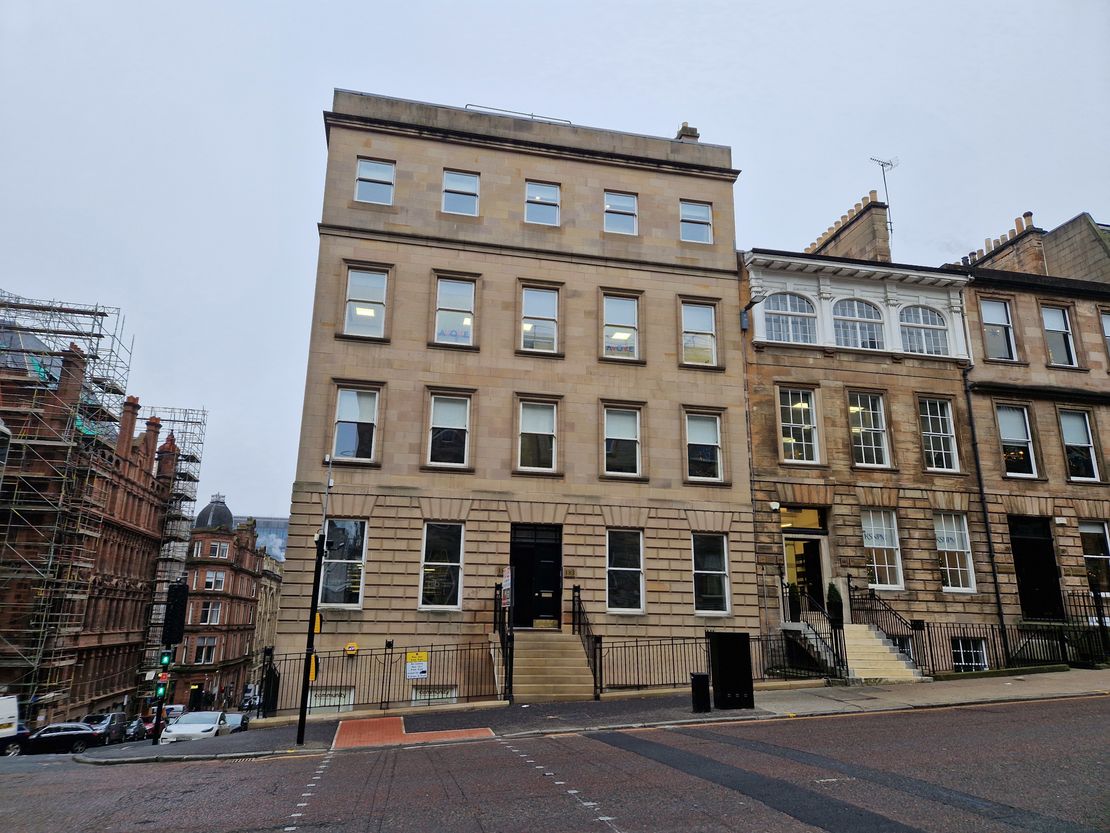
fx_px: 738
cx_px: 555
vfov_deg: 58.9
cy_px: 416
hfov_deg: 73.9
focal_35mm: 23
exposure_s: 1/180
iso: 50
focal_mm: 5.4
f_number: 1.8
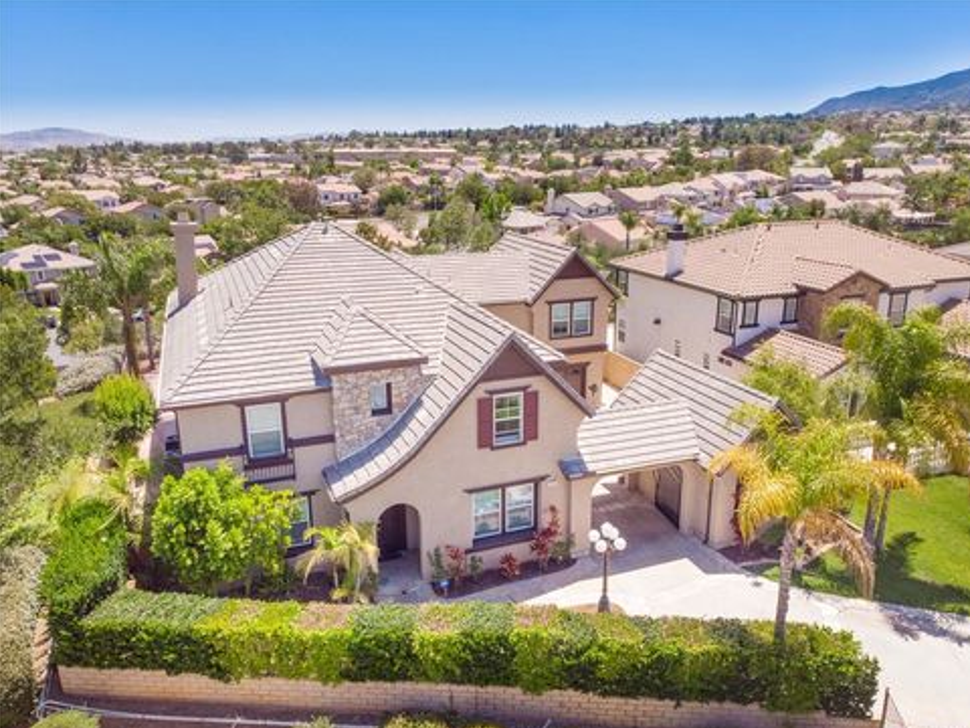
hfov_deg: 69.4
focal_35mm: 25
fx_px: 701
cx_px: 503
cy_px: 376
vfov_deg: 54.9
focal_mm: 4.5
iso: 102
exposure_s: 1/1000
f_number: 2.8
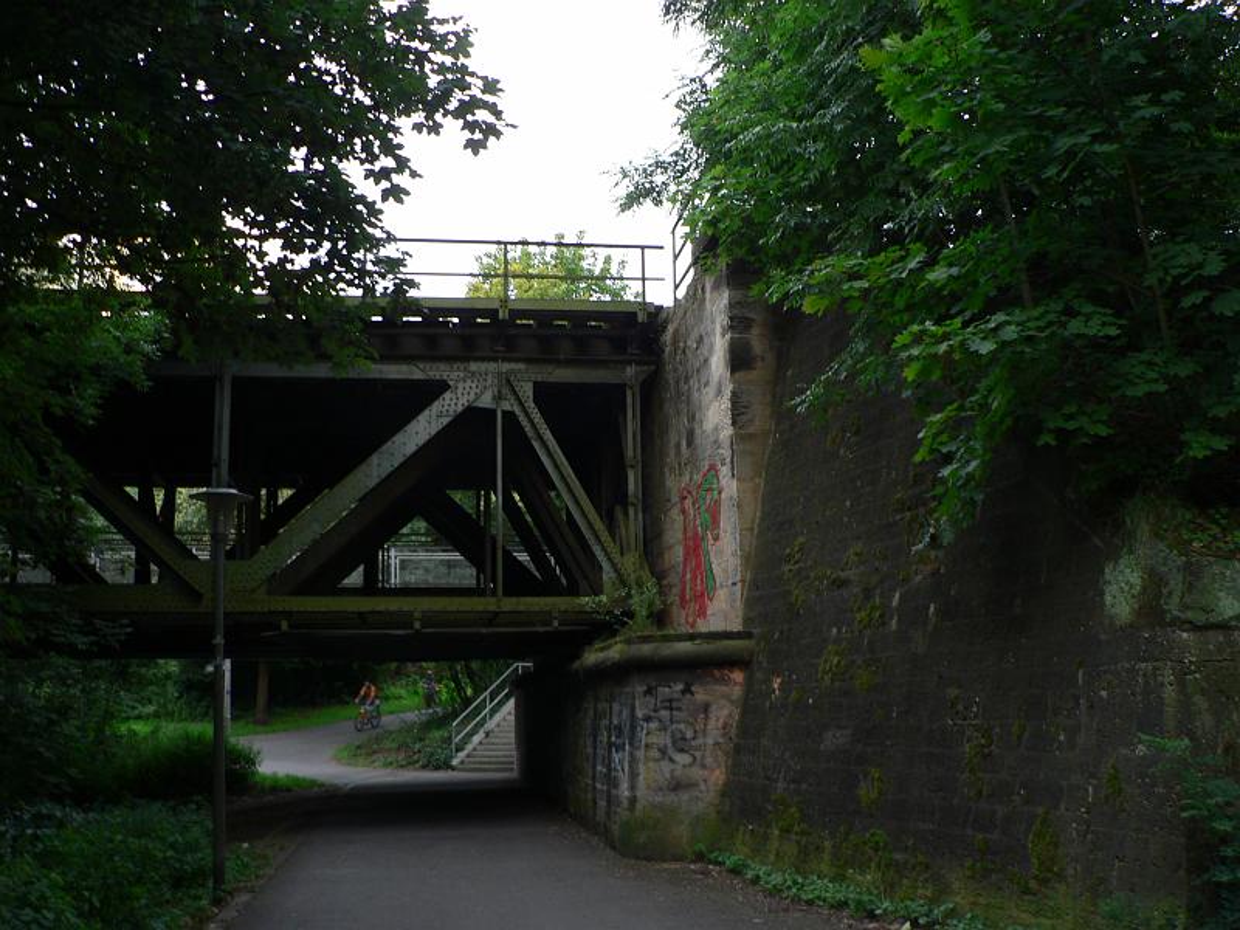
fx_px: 1290
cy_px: 465
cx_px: 620
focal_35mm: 36
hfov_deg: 51.4
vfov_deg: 39.7
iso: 80
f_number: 2.8
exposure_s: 1/40
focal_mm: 6
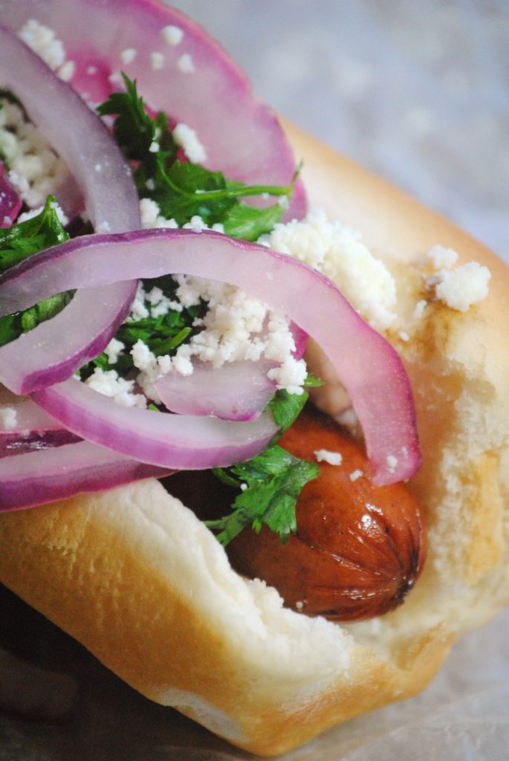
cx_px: 254
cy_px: 380
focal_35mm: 300
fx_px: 6347
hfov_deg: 4.6
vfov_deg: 6.9
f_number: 5.6
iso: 1600
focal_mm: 200
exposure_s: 1/400
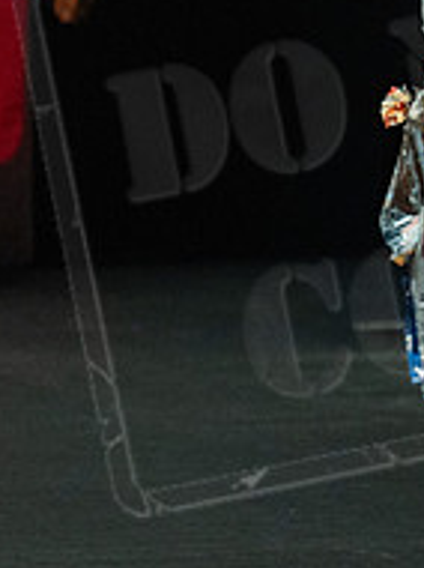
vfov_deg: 4.4
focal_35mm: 456
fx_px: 7464
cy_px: 173
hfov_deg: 3.3
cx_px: 436
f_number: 4
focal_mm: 200
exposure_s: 1/250
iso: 5000
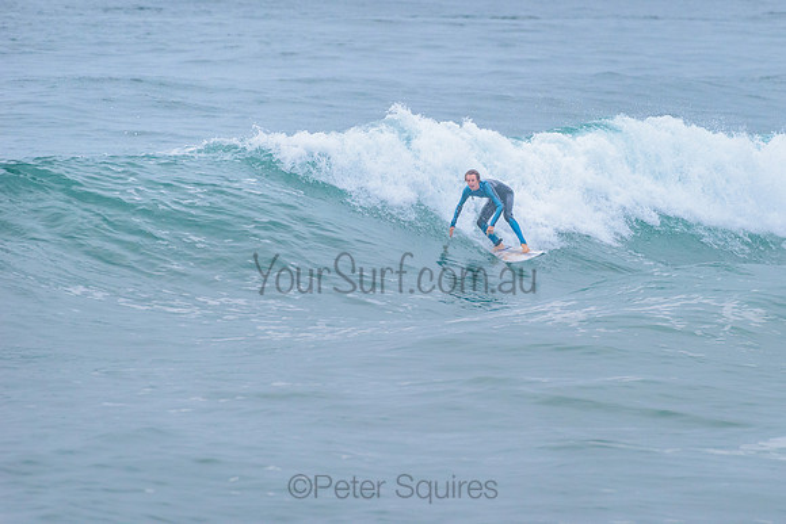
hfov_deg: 3.4
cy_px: 203
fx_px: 13363
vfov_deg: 2.2
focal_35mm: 612
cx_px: 481
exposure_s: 1/2000
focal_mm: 500
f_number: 5.6
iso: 2000
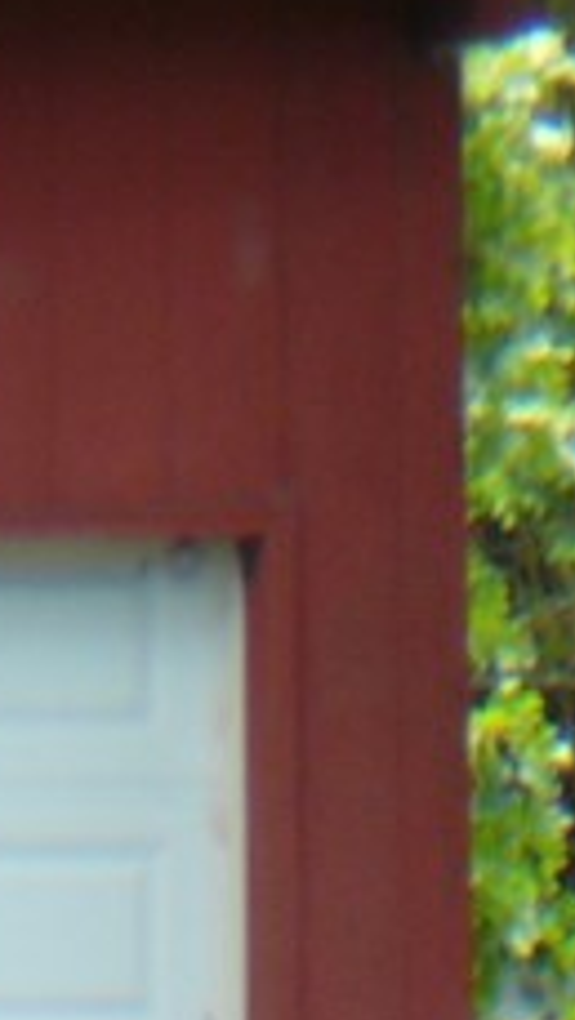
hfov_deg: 3.7
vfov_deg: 6.8
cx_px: -1279
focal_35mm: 316
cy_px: 975
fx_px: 8556
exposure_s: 1/100
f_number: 3.6
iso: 80
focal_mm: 9.7
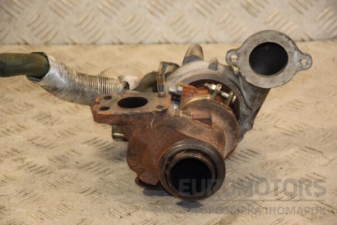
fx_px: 1292
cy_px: 112
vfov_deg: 9.9
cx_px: 168
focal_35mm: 138
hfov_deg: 14.9
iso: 800
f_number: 5.6
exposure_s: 1/125
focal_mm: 92
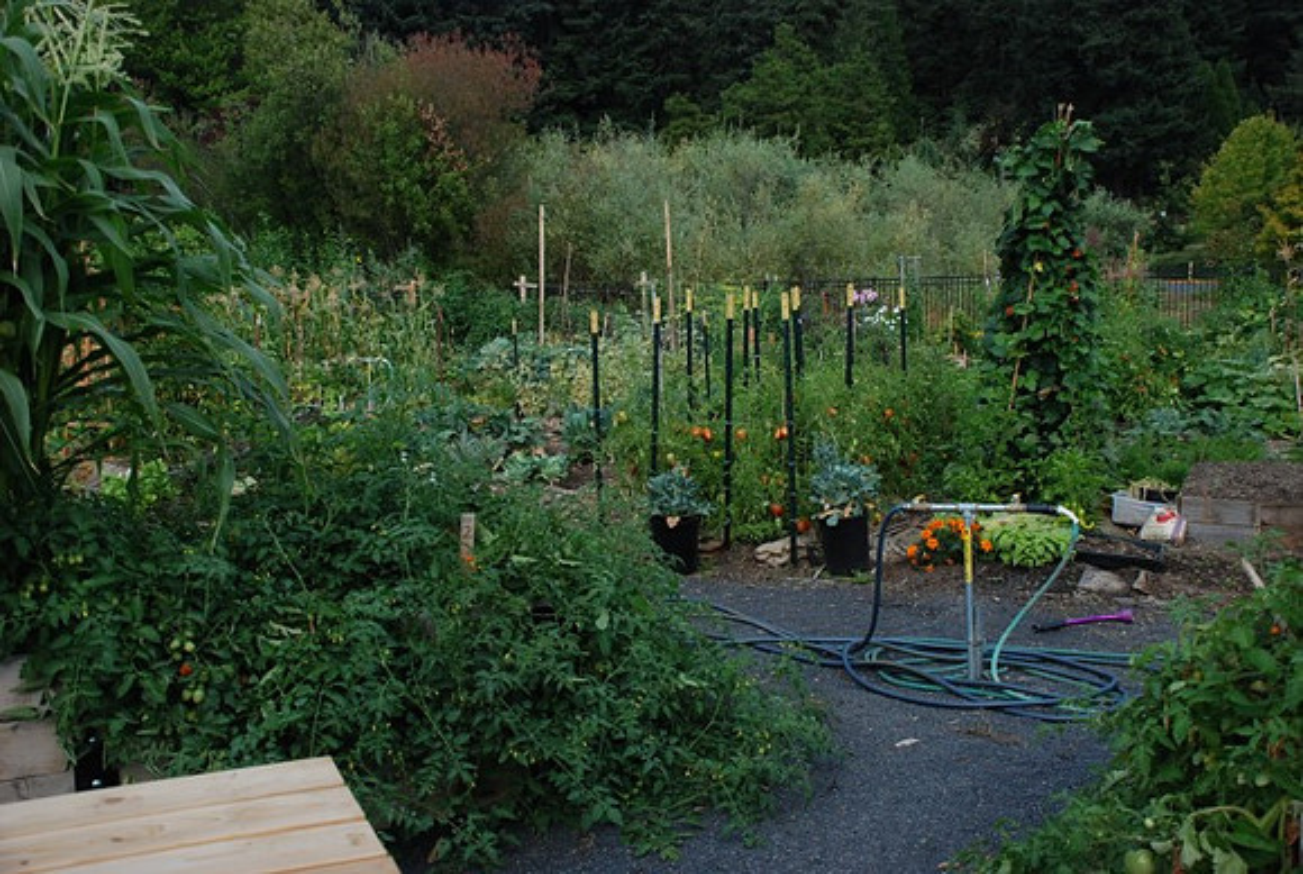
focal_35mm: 36
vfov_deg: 37.0
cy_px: 437
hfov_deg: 53.0
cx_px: 652
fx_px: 1305
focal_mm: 24
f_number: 4
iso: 500
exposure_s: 1/2000
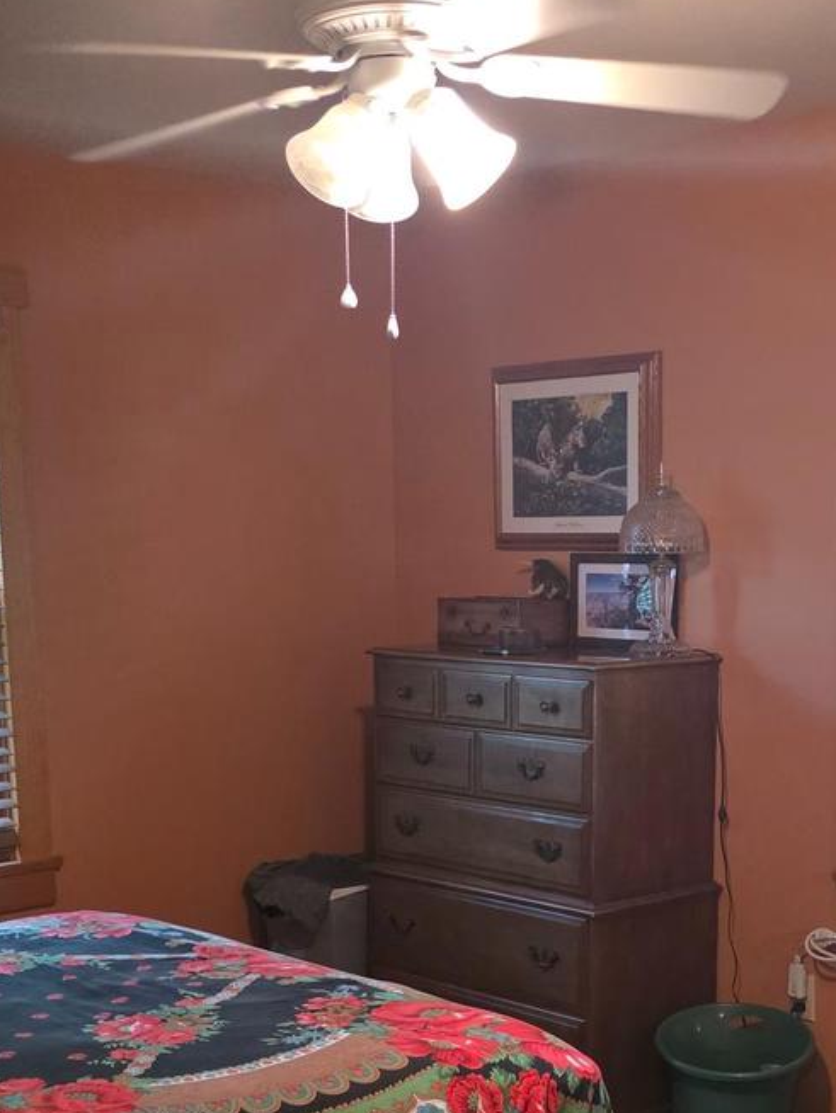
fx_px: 1738
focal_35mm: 54
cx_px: 485
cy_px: 824
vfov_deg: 34.8
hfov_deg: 27.0
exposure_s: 1/120
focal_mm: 6.3
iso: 1250
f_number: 1.7
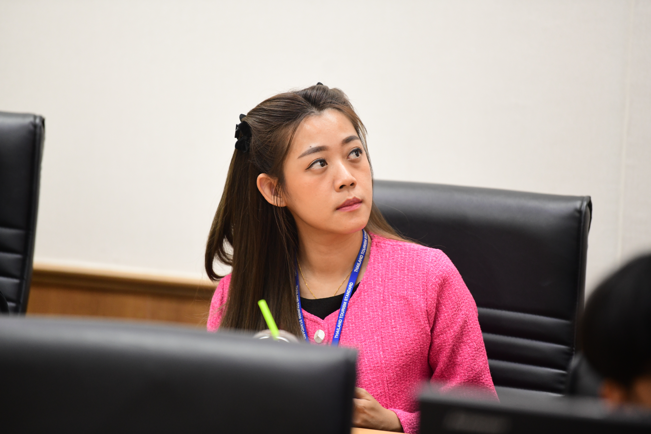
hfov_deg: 10.3
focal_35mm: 200
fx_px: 3616
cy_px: 217
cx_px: 326
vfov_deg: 6.9
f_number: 2.8
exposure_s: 1/160
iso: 1600
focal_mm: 200
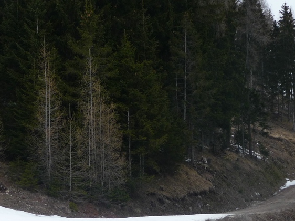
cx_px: 240
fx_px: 792
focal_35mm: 93
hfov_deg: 20.8
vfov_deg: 15.7
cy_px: 186
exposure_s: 1/250
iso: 100
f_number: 4.3
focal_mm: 9.3
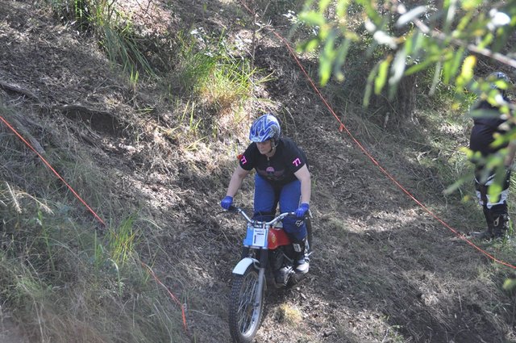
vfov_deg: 15.1
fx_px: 1288
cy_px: 172
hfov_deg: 22.6
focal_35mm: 90
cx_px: 258
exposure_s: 1/500
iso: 2000
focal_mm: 60
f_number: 4.8
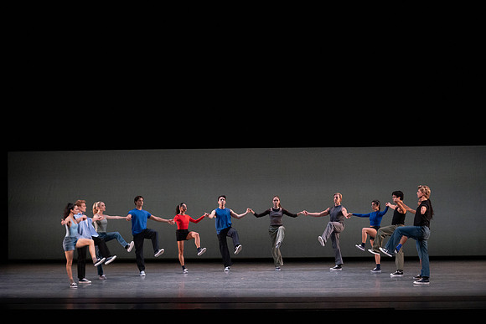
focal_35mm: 90
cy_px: 162
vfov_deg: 15.2
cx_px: 243
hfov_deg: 22.6
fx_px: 1215
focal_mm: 90
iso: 8000
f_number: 8
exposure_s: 1/400
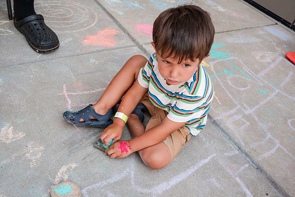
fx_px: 267
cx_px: 147
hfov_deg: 57.9
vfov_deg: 40.5
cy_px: 100
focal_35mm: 33
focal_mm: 30
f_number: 5.6
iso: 200
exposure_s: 1/250
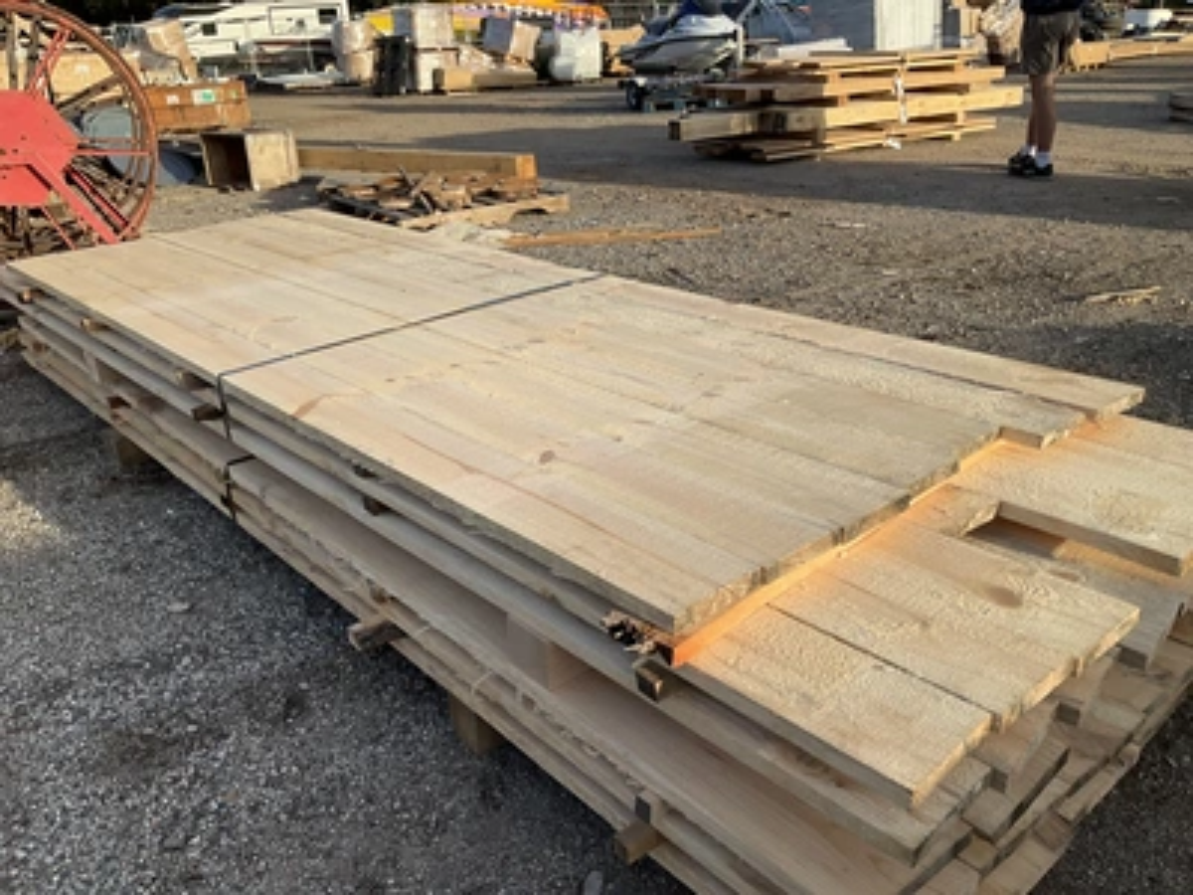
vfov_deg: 48.2
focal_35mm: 29
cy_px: 448
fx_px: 999
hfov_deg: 61.7
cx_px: 596
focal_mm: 3
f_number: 1.8
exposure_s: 1/855
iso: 25
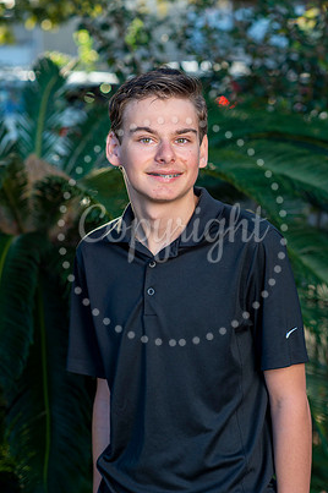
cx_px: 173
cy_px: 230
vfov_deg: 21.5
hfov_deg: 14.4
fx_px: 1300
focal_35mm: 95
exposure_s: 1/200
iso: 200
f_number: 4
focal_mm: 85
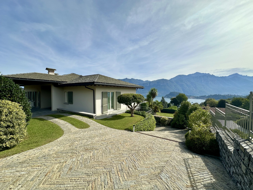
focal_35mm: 14
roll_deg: -0.1
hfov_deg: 102.1
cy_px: 95
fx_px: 102
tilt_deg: -1.5
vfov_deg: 85.7
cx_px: 126
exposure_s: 1/2257
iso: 50
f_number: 2.2
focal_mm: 2.22
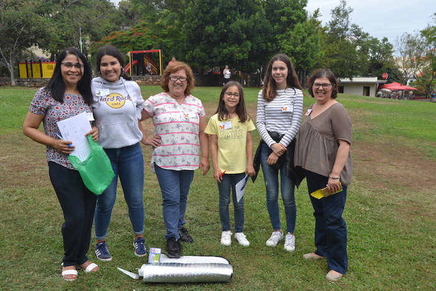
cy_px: 146
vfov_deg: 40.0
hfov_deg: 57.2
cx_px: 218
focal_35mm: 33
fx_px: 400
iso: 100
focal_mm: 22
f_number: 7.1
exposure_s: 1/200
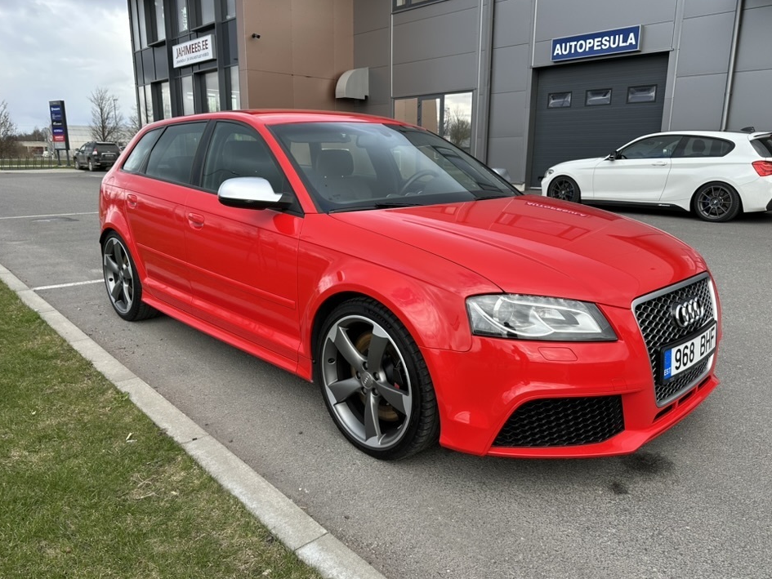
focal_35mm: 26
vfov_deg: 53.0
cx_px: 399
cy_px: 305
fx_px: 580
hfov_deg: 67.3
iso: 80
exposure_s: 1/816
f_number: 1.78
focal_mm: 6.86
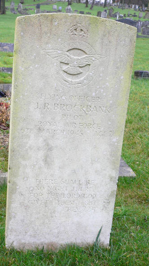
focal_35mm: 39
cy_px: 134
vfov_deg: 51.6
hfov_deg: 30.3
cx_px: 54
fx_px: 274
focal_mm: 5.8
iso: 100
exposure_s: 1/80
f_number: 2.8
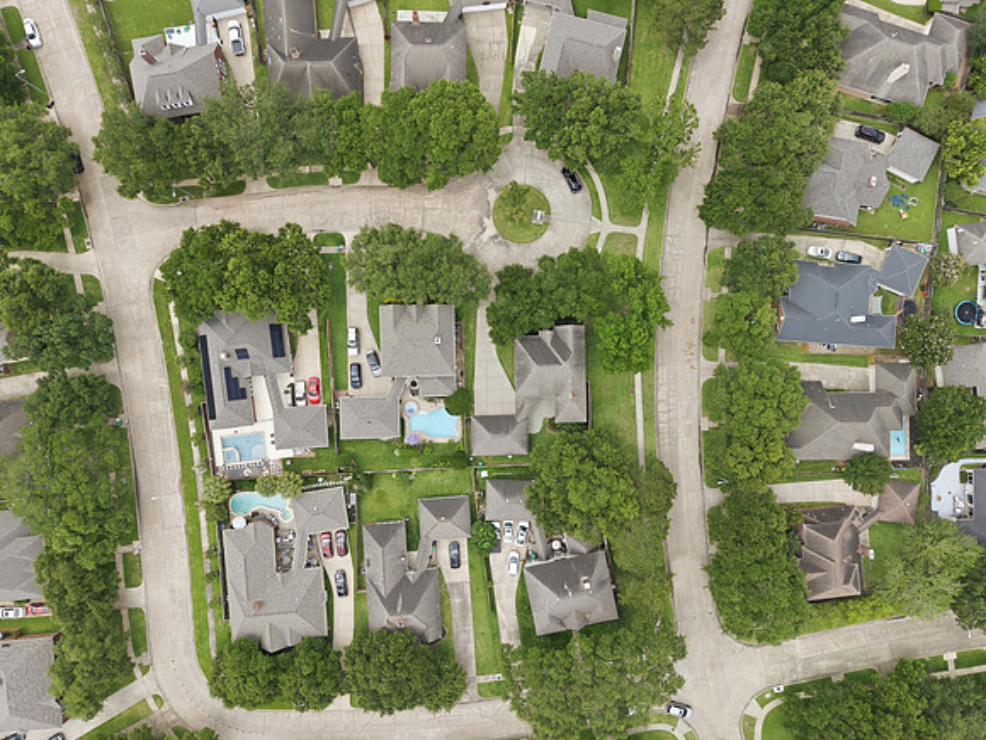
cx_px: 493
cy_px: 370
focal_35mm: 24
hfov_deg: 71.6
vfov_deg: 56.8
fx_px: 684
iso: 100
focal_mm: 8.7
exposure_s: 1/1000
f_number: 1.8
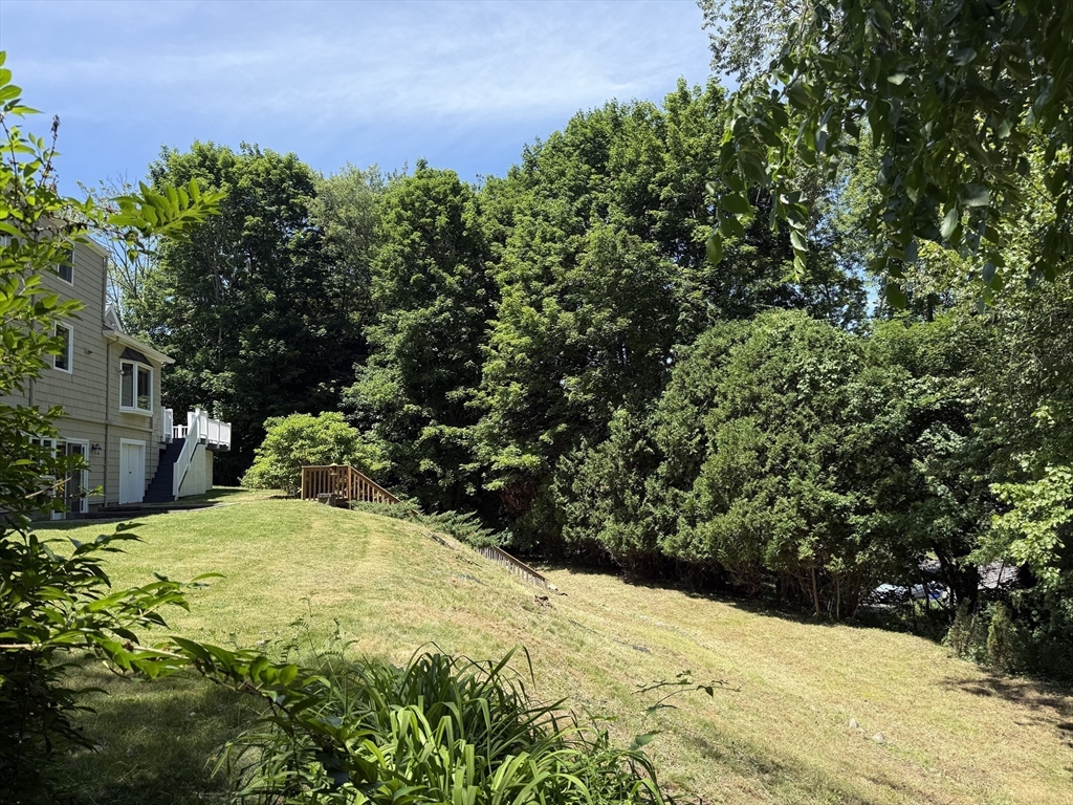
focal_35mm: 24
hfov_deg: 71.6
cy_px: 402
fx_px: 744
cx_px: 536
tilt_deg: +4.4
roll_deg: +2.7
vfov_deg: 56.8
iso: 80
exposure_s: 1/1855
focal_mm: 6.76
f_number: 1.78
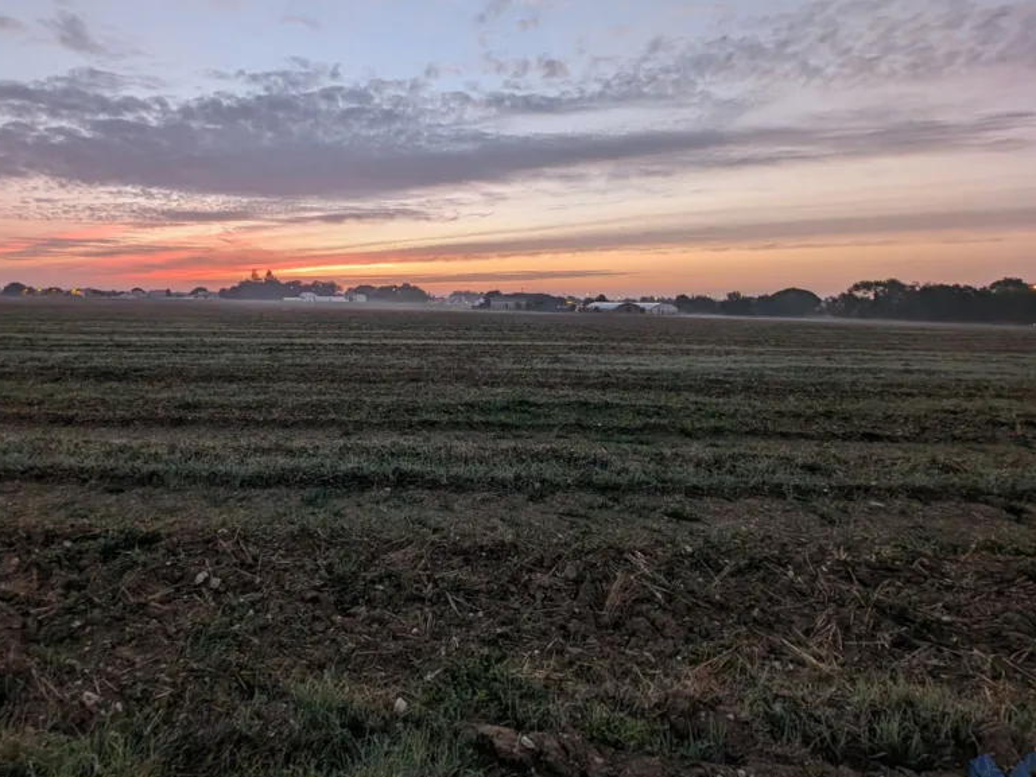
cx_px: 414
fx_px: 479
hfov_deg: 93.2
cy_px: 304
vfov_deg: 77.1
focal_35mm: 16
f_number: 1.95
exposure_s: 1/23.8
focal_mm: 2.23
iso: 147
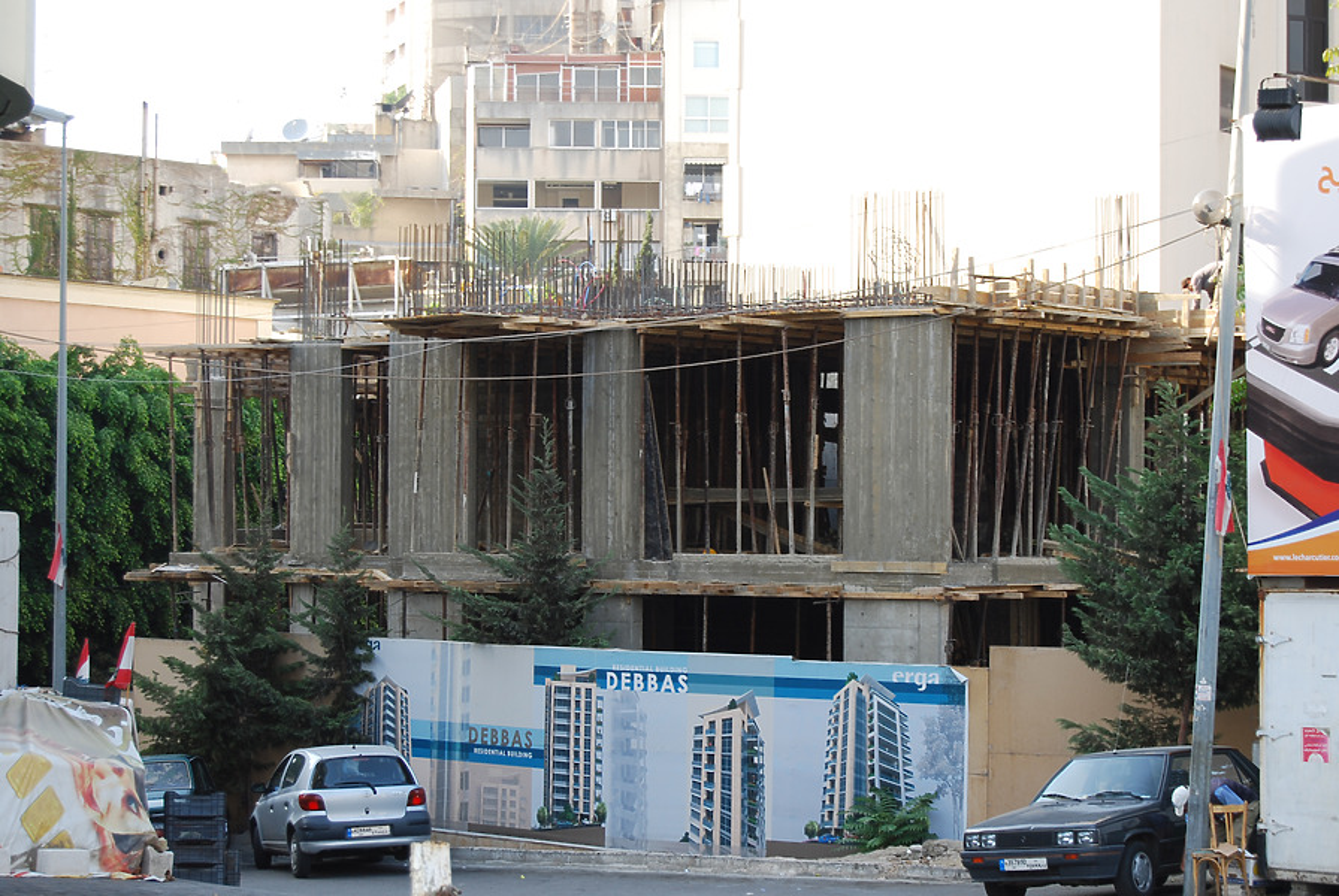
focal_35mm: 75
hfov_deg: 27.0
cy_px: 448
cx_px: 670
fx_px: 2793
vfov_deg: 18.2
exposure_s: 1/50
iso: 100
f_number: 5.6
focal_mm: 50
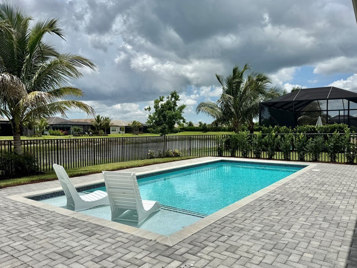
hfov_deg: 65.3
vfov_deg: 51.3
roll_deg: -0.4
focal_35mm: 27
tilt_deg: -1.6
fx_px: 279
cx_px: 169
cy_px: 142
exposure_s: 1/9009
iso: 80
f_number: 1.78
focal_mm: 6.76
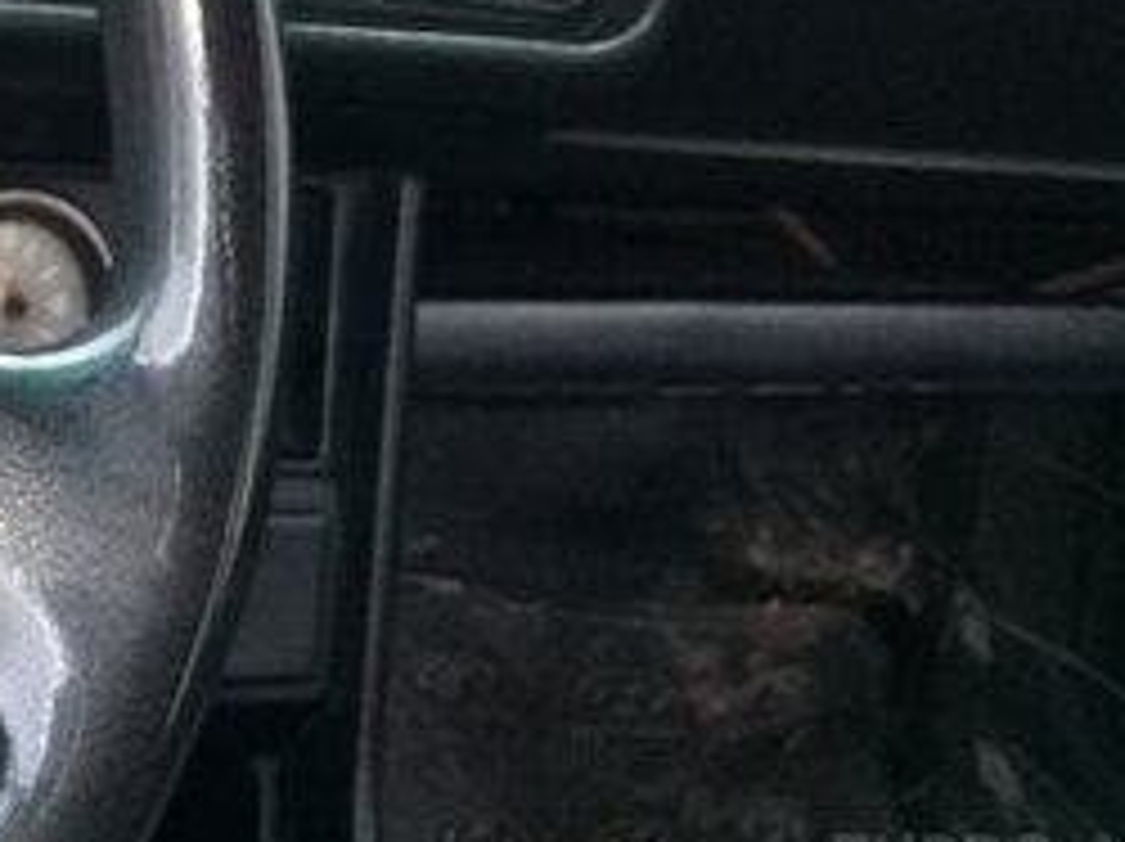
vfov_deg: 17.1
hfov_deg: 21.8
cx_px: -292
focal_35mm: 82
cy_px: -173
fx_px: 2662
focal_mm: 3.3
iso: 100
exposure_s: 1/33
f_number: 2.2
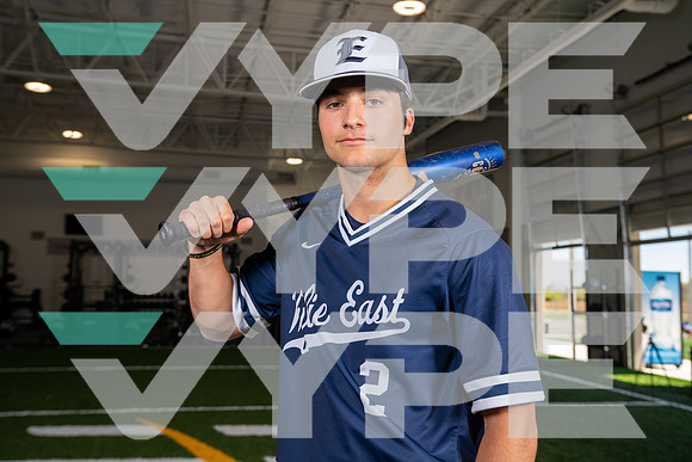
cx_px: 346
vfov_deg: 33.4
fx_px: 769
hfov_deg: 48.4
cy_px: 231
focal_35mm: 40
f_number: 5.6
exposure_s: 1/200
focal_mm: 40
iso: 200
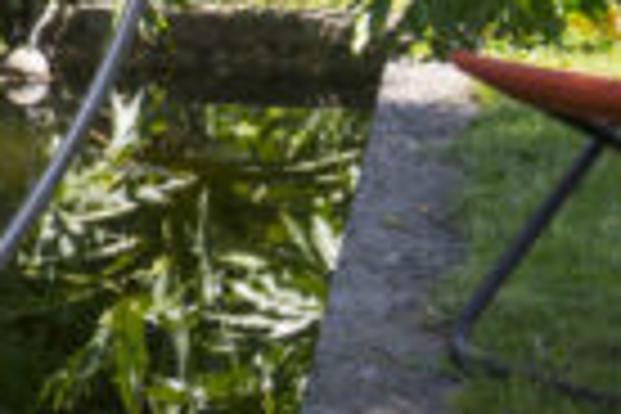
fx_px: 4881
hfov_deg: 7.2
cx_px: -333
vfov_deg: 4.8
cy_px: -364
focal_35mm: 283
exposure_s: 1/160
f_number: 10
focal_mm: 52
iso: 400
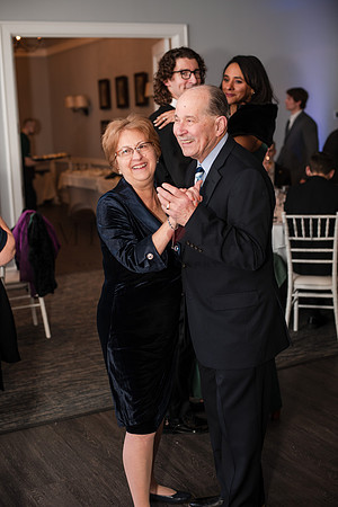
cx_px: 169
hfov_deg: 27.0
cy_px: 254
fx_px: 704
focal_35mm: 50
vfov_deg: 39.6
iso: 400
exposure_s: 1/200
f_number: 3.5
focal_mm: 50
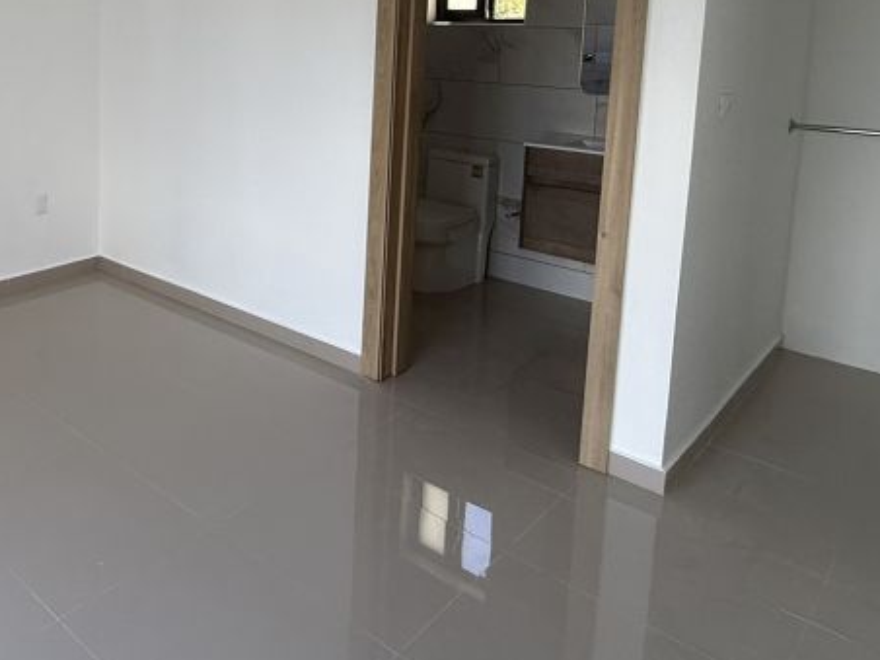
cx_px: 64
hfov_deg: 50.6
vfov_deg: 42.5
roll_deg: -0.2
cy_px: 95
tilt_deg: -5.2
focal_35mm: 31
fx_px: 788
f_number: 2.2
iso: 64
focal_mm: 2.22
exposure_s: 1/122
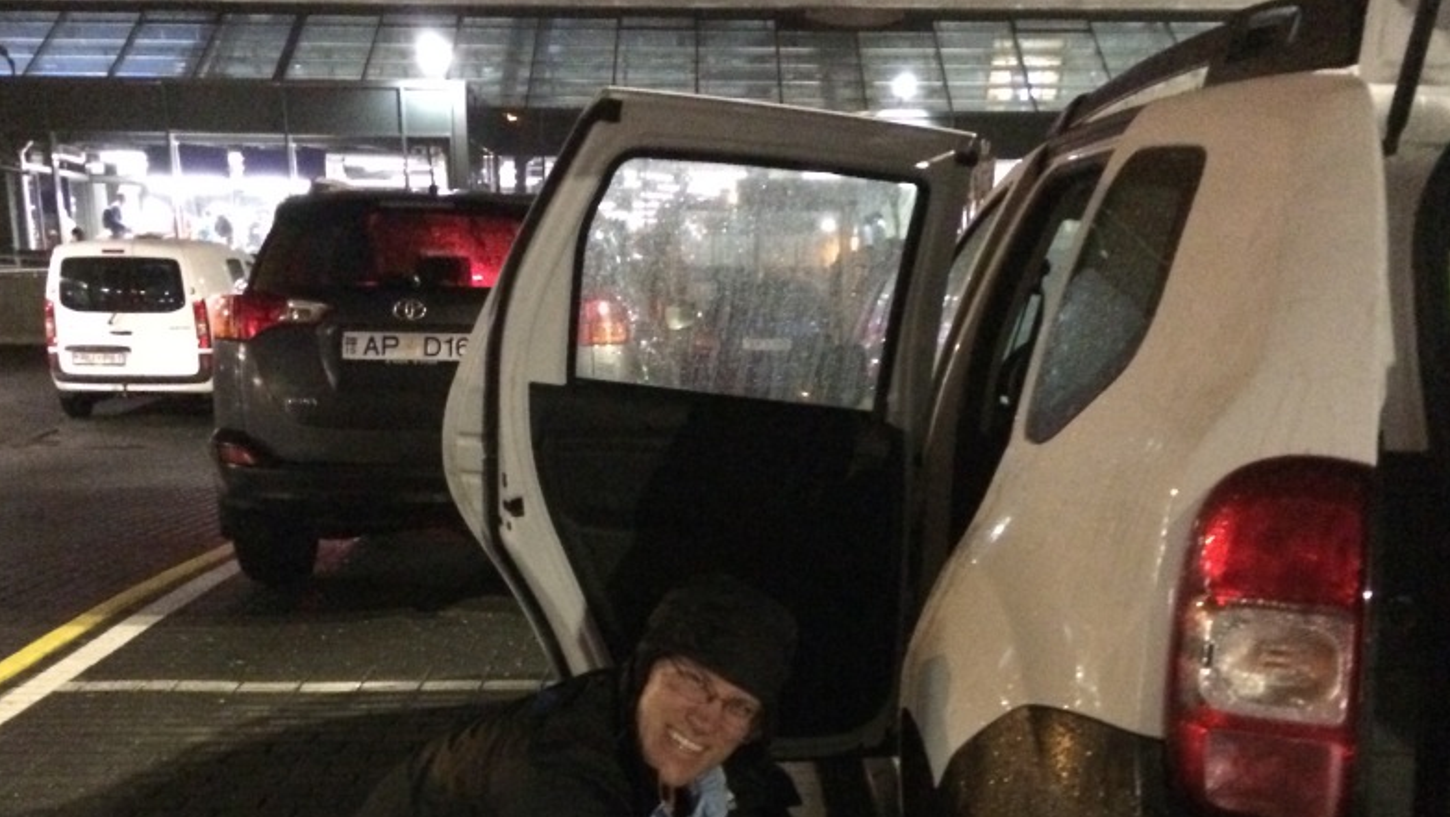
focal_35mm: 43
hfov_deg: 47.3
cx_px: 724
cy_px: 778
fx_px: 1654
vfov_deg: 26.5
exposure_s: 1/15
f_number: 2.2
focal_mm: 4.15
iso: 1250
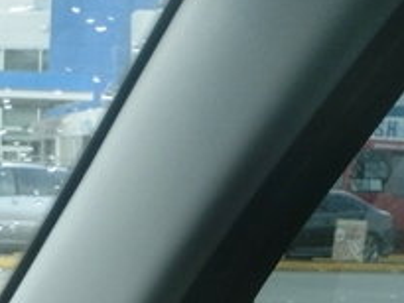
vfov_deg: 6.7
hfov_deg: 8.9
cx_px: 248
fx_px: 2592
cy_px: 169
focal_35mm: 222
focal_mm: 10.11
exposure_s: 1/160
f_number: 4.5
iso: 80
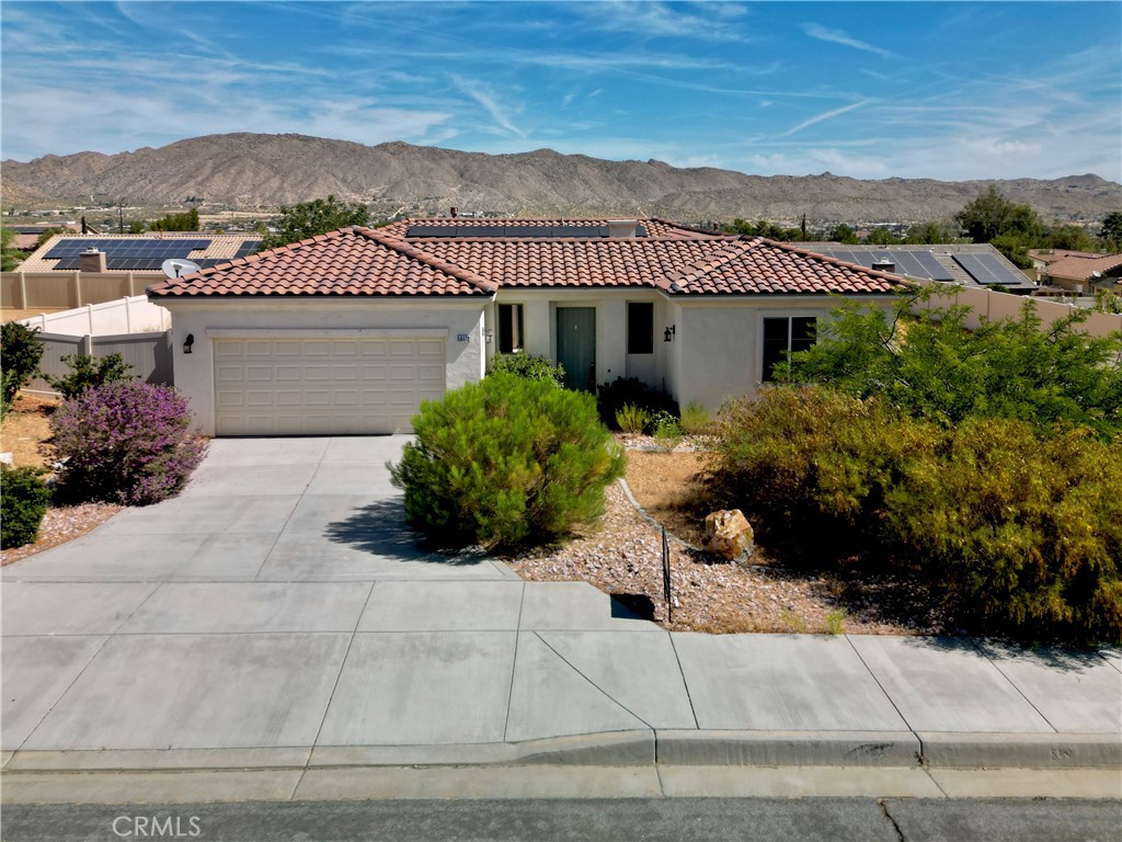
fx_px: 778
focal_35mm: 24
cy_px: 421
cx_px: 561
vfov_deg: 56.8
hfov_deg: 71.6
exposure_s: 1/640
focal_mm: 6.72
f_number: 1.7
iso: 110
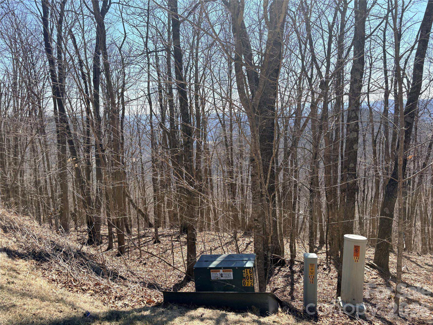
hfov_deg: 67.3
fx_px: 325
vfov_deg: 53.1
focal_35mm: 26
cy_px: 162
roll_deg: +3.5
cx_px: 216
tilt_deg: -10.0
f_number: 1.6
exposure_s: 1/1848
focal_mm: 5.96
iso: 50
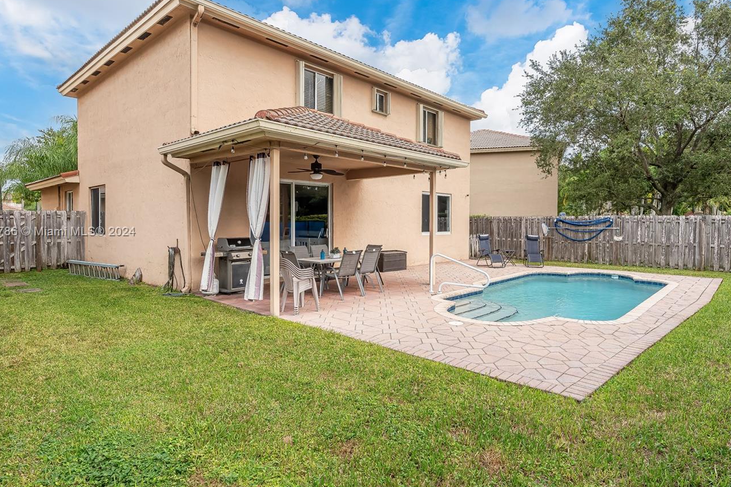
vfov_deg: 61.9
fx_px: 406
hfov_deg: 83.6
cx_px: 409
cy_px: 232
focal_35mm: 20
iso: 200
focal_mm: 16
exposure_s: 1/200
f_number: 9
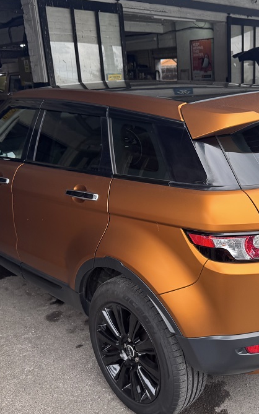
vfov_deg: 51.5
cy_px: 226
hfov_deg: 32.9
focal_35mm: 38
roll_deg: +1.5
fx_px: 429
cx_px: 198
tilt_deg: -19.7
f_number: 1.78
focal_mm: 6.76
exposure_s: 1/514
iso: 80
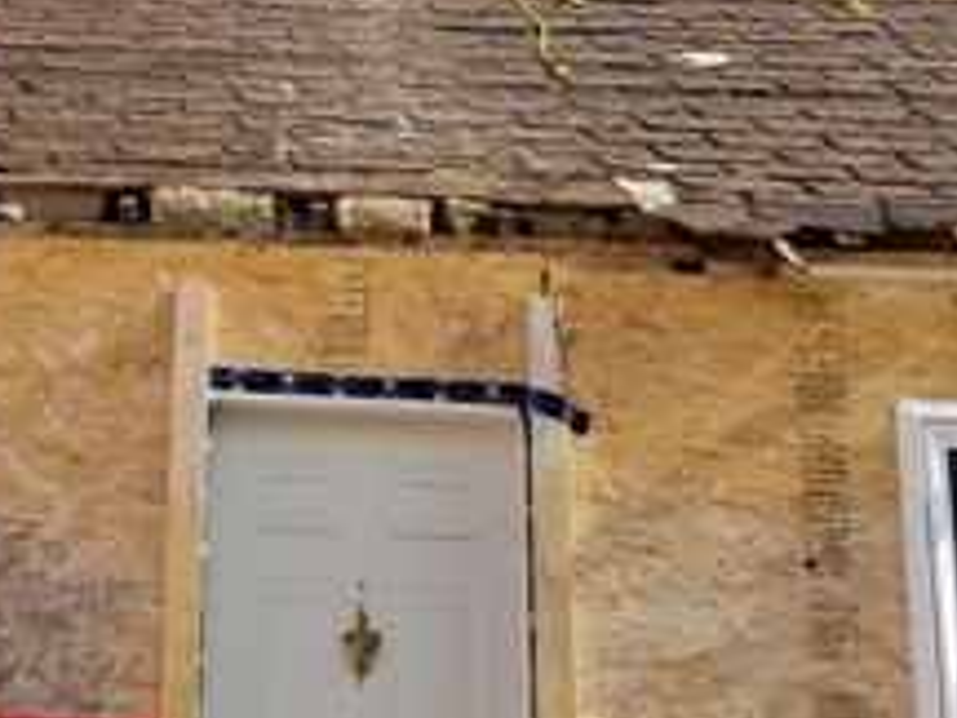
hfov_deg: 24.5
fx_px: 2129
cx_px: 80
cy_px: 44
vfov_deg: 18.7
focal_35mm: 77
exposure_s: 1/1832
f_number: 1.7
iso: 50
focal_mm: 4.25
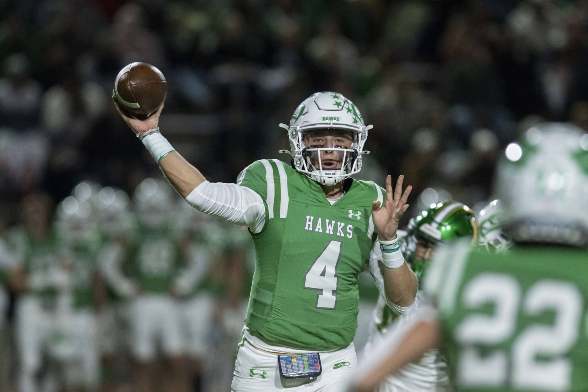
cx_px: 294
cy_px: 196
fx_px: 7347
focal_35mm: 450
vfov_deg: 3.1
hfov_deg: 4.6
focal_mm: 300
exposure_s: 1/1000
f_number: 2.8
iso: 5000
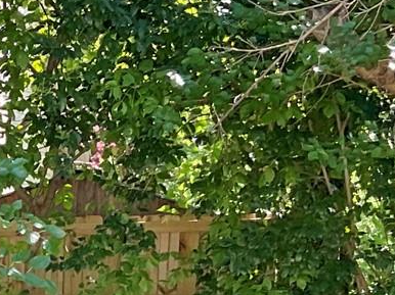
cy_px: 411
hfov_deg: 11.9
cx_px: -310
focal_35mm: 154
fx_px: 1756
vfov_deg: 9.4
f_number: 1.8
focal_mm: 3
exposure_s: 1/120
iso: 32
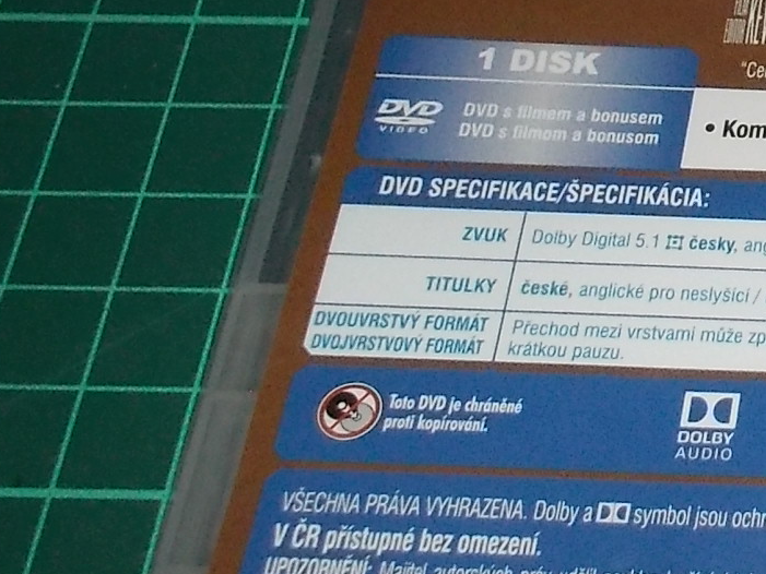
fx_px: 2080
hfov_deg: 18.4
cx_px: 1155
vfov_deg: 15.6
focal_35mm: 94
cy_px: 80
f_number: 3.3
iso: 200
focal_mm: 4.1
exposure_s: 1/30
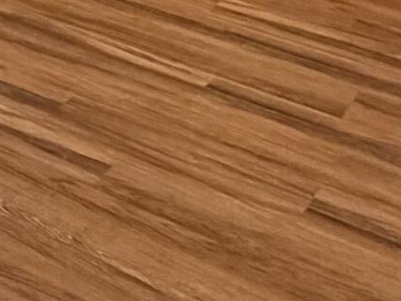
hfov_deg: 15.4
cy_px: -377
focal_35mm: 100
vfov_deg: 12.3
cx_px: -420
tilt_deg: -6.3
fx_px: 1158
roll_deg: -1.9
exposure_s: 1/60
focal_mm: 2.22
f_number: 2.2
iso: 250
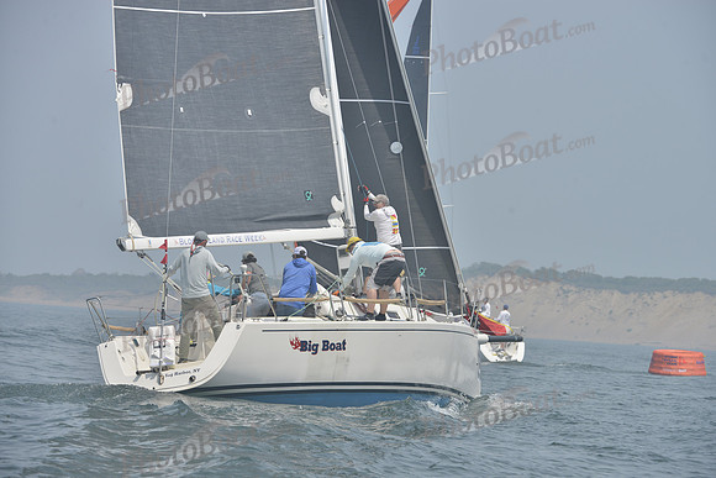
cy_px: 239
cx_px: 358
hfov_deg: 10.3
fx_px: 3979
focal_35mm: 200
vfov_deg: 6.9
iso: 280
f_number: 9
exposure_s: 1/1000
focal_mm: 200
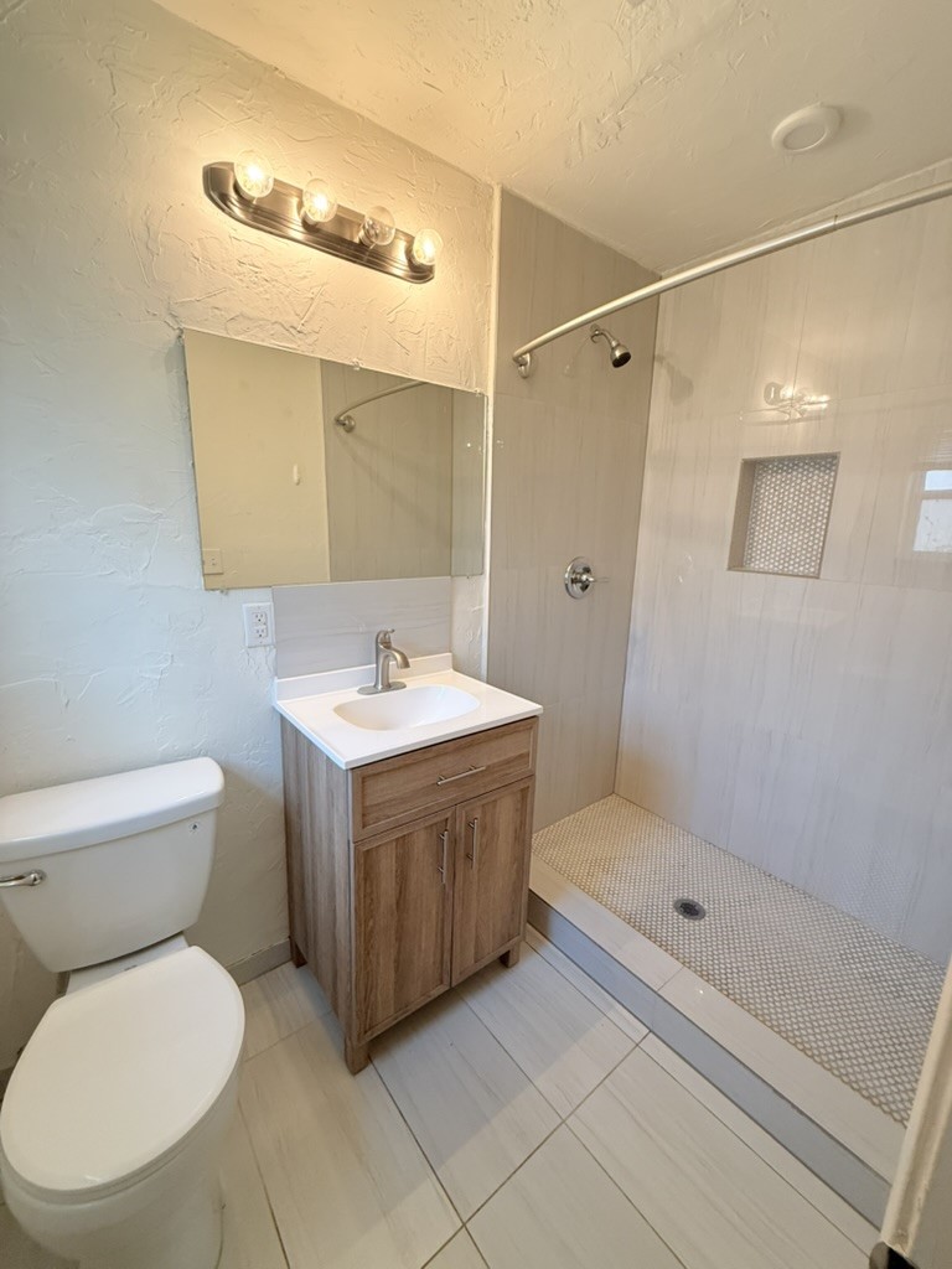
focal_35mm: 14
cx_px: 476
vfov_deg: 102.1
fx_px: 513
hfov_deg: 85.7
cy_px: 634
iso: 250
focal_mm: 2.22
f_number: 2.2
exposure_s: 1/120
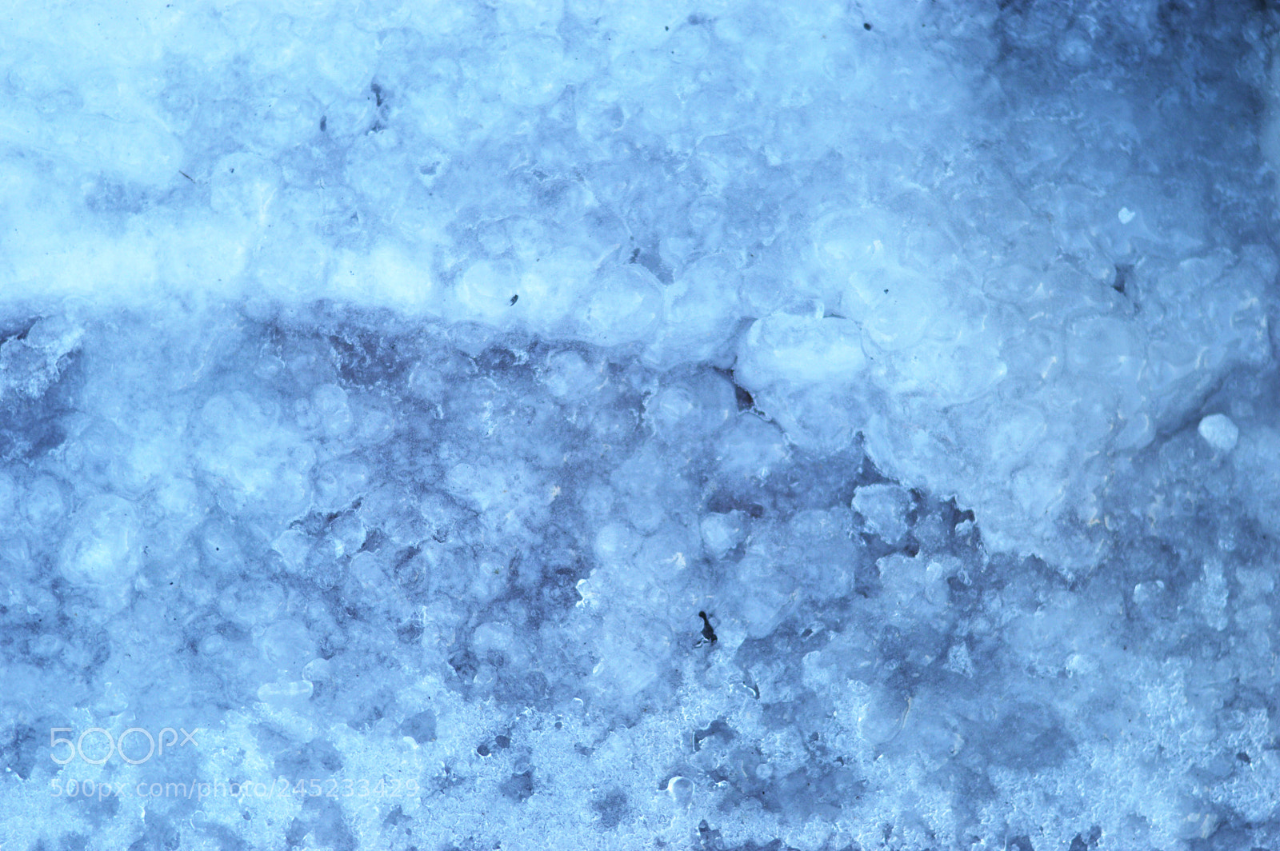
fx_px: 2664
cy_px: 426
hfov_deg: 27.0
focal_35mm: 75
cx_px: 640
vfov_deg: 18.2
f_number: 1.8
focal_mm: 50
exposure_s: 1/400
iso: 200
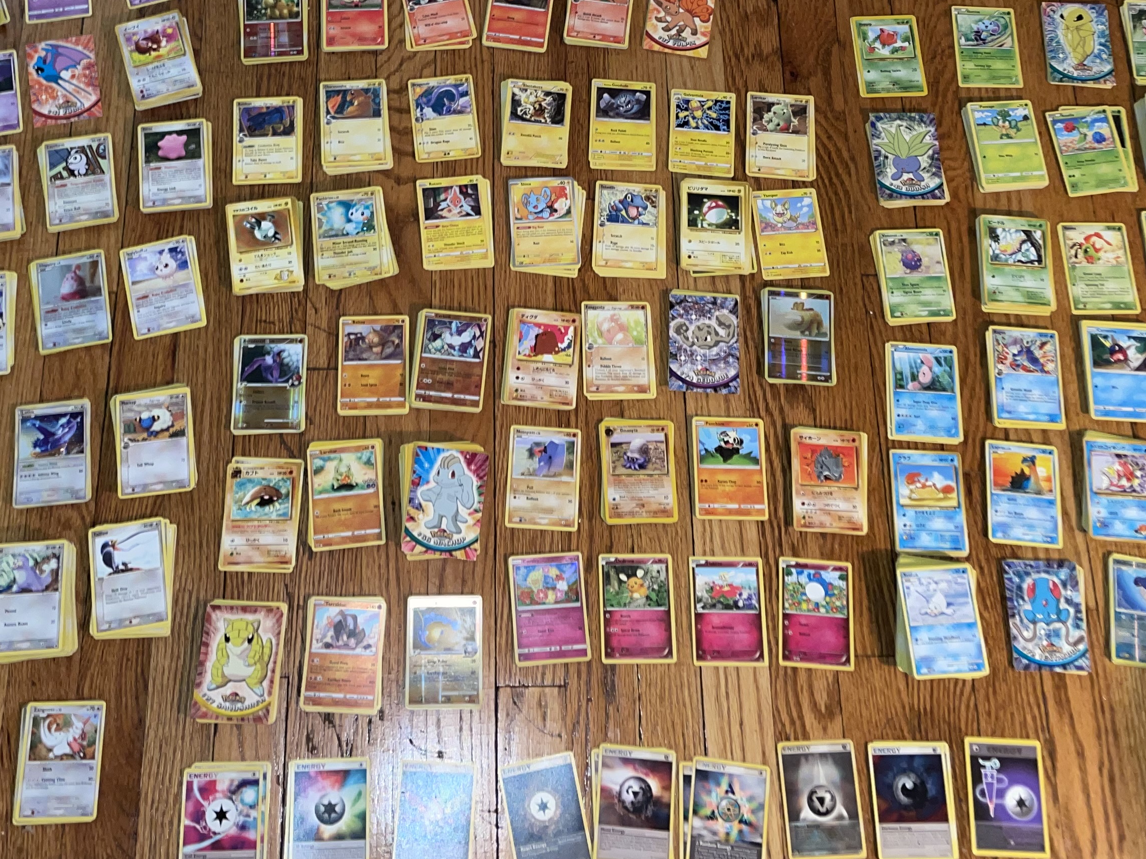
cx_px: 546
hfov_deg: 41.2
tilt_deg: -67.4
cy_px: 162
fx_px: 1523
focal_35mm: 46
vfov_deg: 30.7
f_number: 1.6
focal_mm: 4.2
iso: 64
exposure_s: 1/5
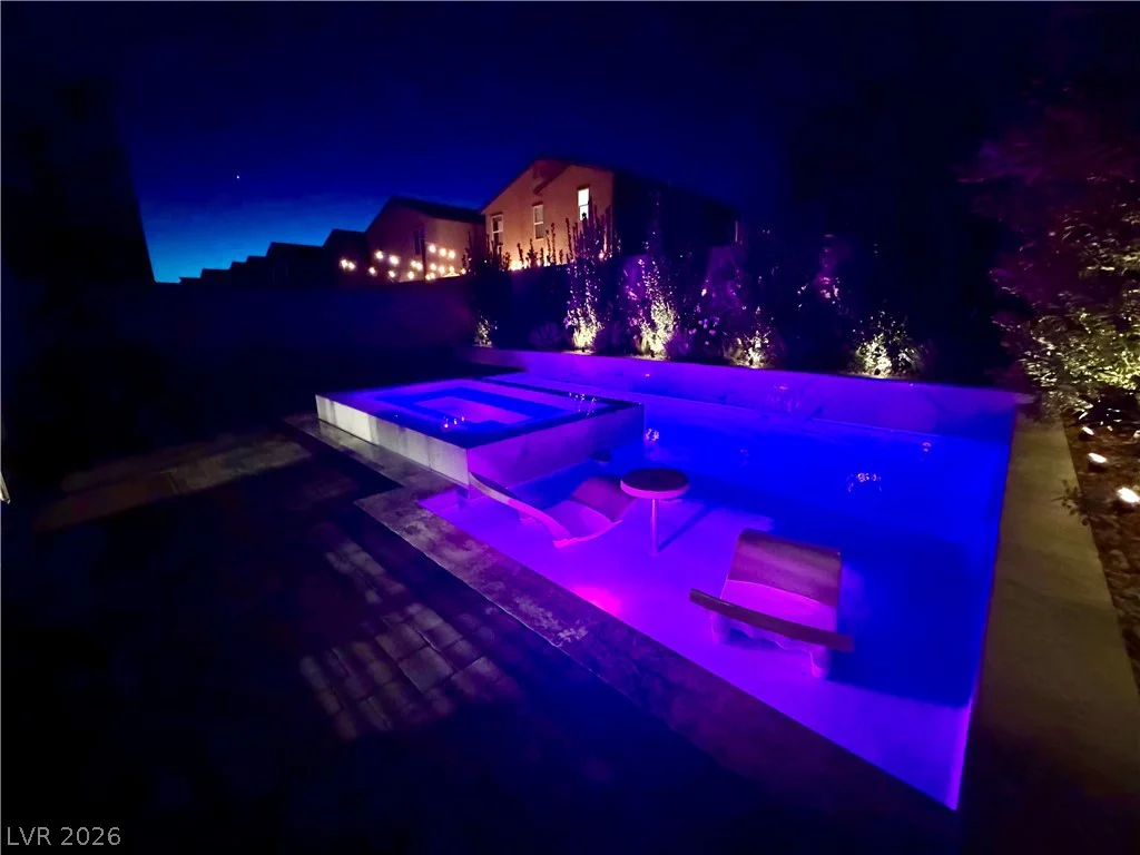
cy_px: 428
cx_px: 570
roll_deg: +0.9
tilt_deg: -15.2
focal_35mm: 14
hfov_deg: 102.1
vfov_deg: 85.7
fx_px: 461
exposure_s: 1/21
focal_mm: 2.22
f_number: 2.2
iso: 3200
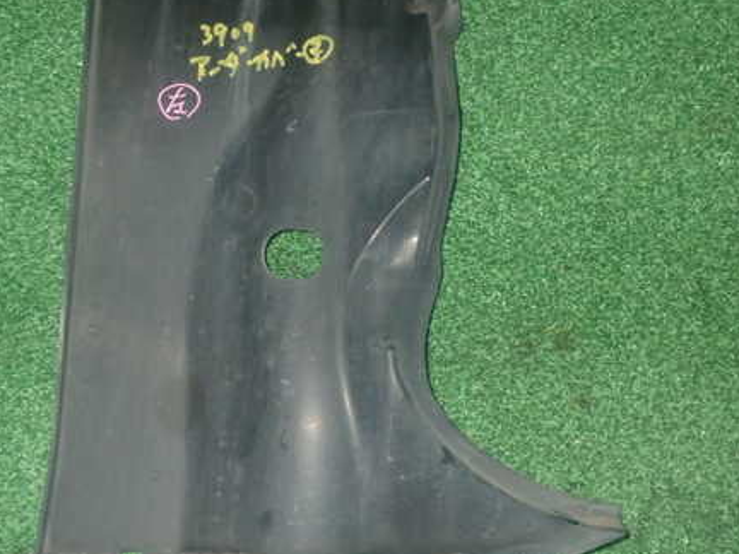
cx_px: 287
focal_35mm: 57
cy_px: 239
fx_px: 1217
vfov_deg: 25.6
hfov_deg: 33.6
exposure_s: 1/40
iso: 1000
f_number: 8
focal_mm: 7.31
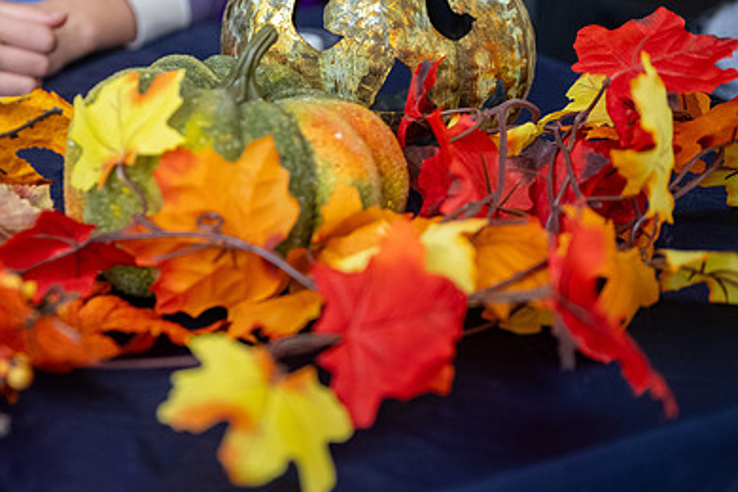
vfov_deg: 20.2
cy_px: 139
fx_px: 1373
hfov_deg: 29.8
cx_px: 229
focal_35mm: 67
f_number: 2.8
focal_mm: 45
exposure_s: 1/800
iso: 2000
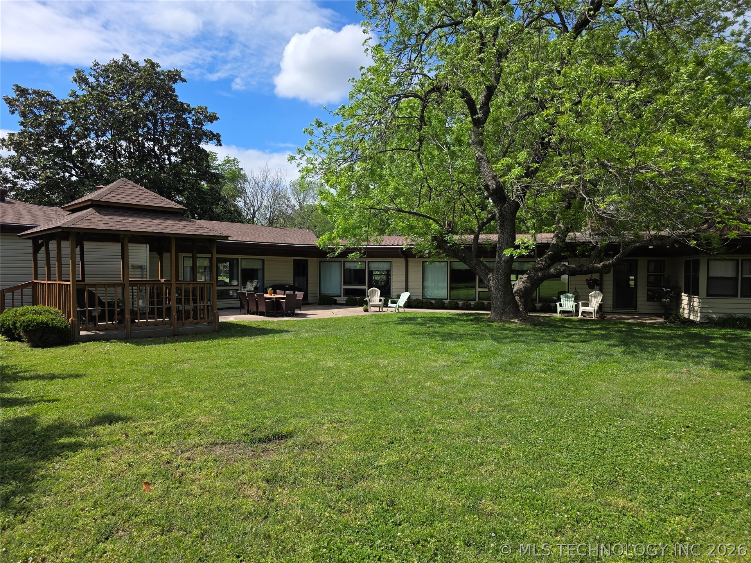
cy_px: 282
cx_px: 376
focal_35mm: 23
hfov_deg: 73.9
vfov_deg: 58.9
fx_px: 499
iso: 80
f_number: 1.7
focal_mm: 6.3
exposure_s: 1/5778
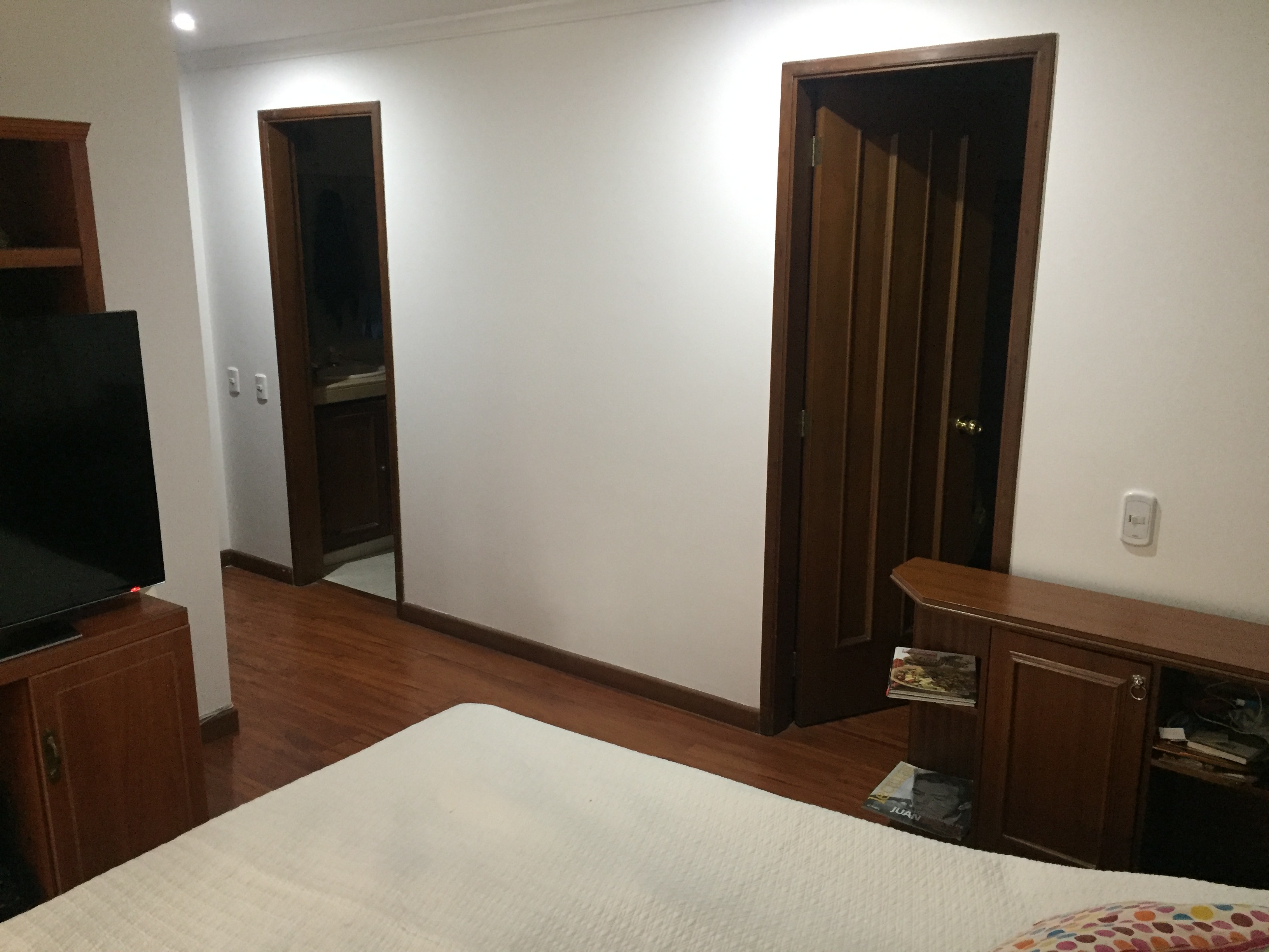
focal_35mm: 29
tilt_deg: -12.6
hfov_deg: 61.7
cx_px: 634
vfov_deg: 48.2
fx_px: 1063
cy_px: 476
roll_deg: -1.0
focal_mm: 4.15
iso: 250
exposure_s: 1/30
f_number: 2.2
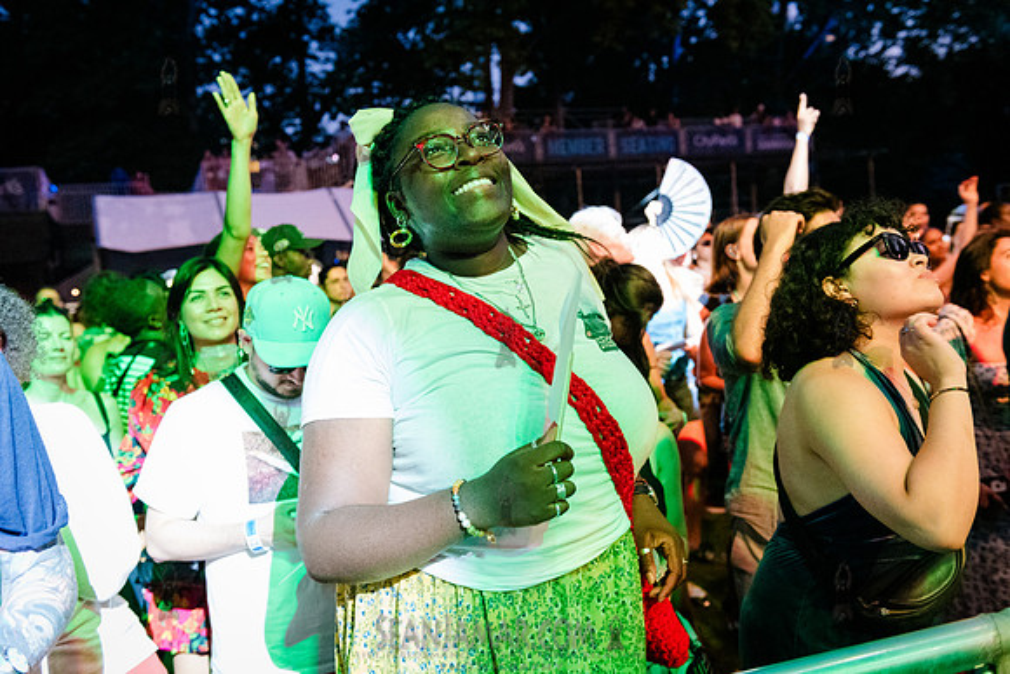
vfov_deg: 36.9
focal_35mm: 36
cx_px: 505
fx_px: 1010
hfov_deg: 53.1
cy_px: 337
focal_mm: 36
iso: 10000
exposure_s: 1/320
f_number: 3.5
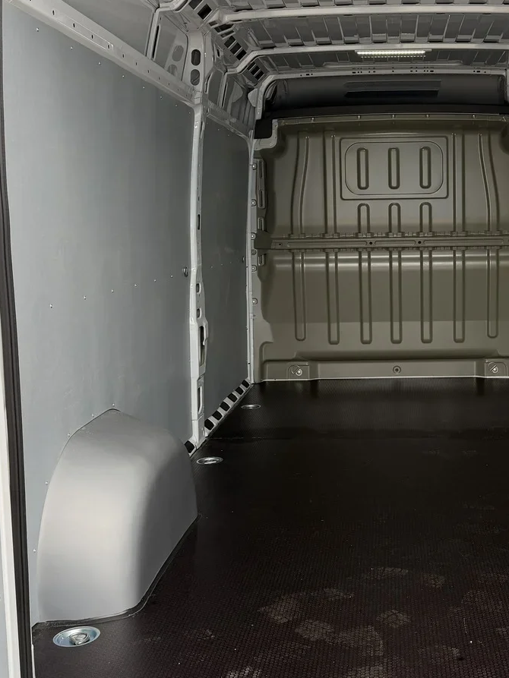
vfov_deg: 43.7
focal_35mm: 43
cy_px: 276
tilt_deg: -5.9
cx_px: 385
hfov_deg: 32.9
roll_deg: +0.3
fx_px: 843
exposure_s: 1/173
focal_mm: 6.76
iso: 80
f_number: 1.78
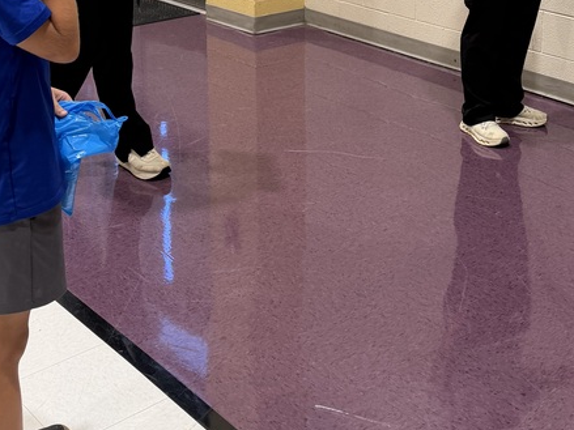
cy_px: -4
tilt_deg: -12.6
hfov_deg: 33.9
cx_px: 407
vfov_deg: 24.8
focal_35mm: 56
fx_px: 928
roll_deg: -0.6
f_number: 1.78
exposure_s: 1/133
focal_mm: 6.76
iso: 80
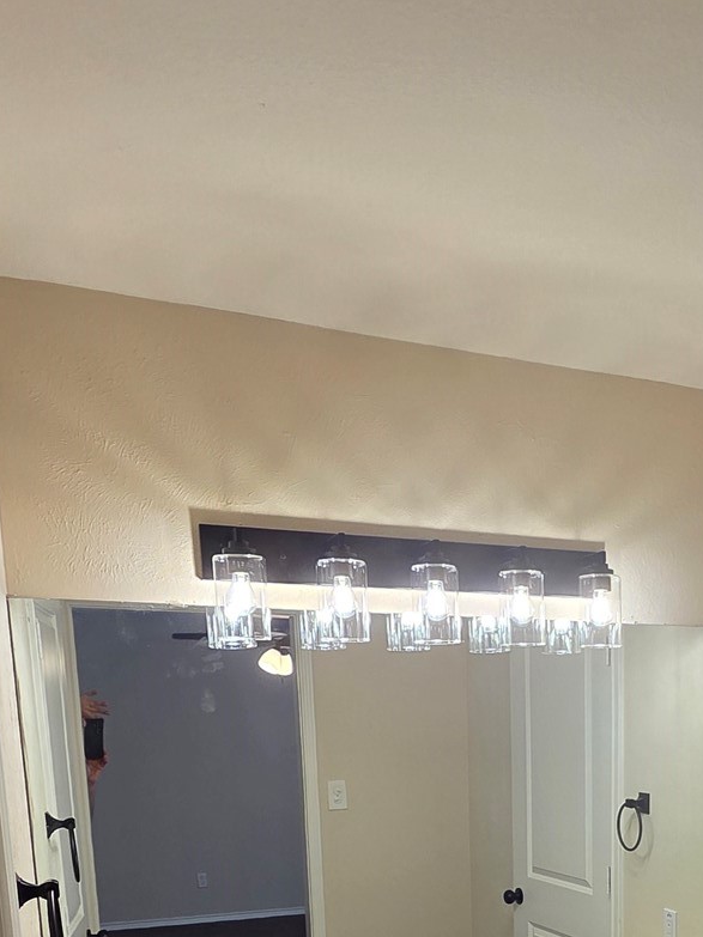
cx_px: 604
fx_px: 921
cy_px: 899
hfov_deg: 39.4
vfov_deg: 46.7
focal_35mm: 34
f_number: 2.2
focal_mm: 2.2
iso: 125
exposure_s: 1/120
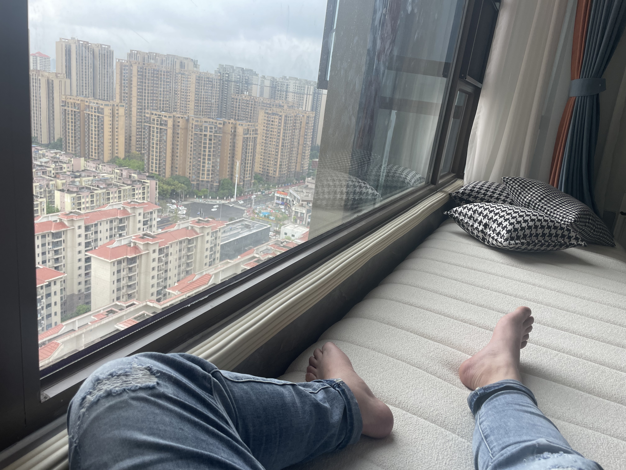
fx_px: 470
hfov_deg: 67.3
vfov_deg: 53.1
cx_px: 313
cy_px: 235
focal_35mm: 26
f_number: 1.6
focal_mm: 4.2
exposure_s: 1/374
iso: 32
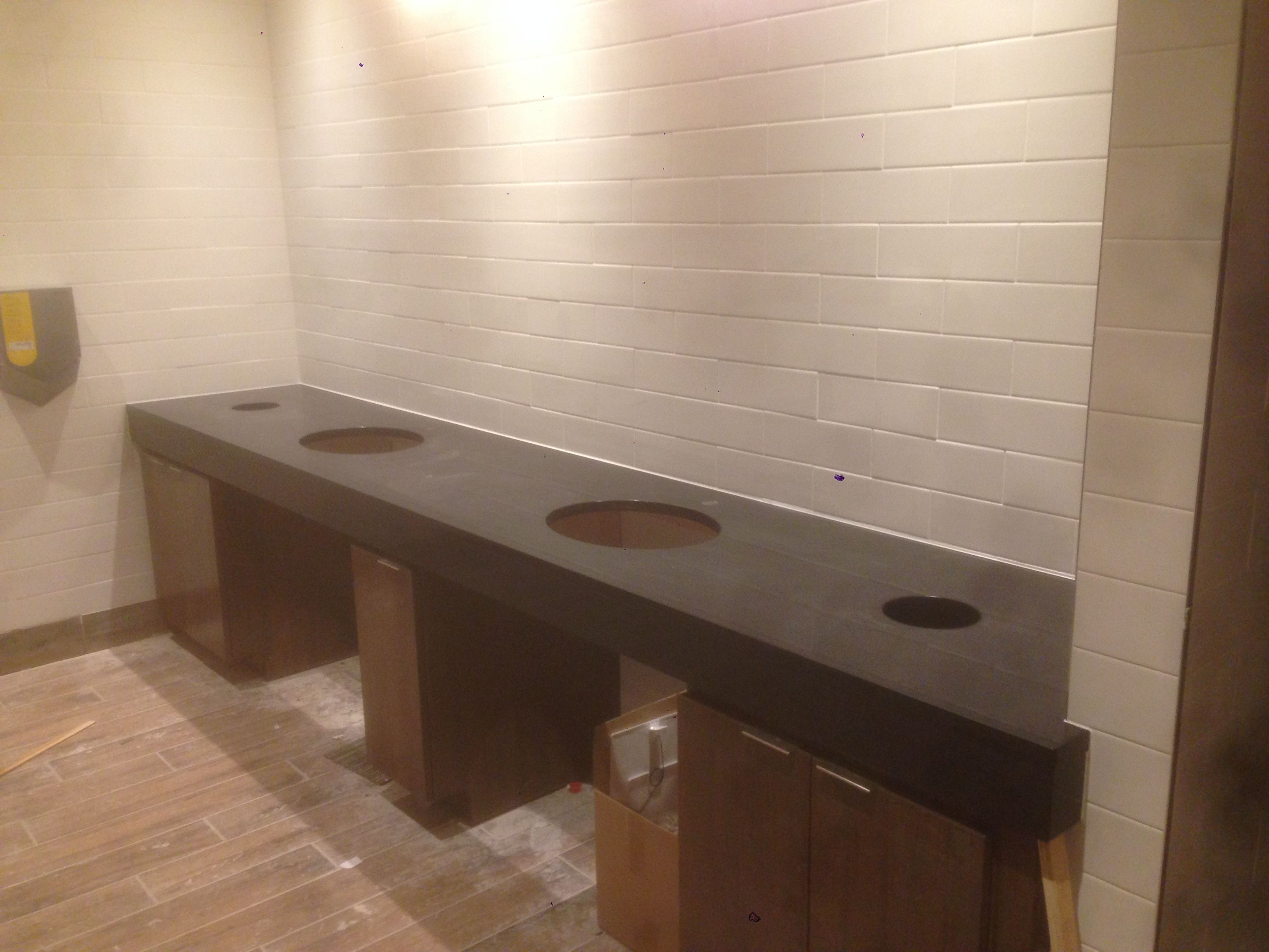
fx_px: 1210
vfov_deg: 42.9
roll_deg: -0.1
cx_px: 634
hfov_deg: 55.4
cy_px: 476
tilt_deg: -15.6
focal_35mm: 33
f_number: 2.4
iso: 160
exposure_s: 1/20
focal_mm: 4.12
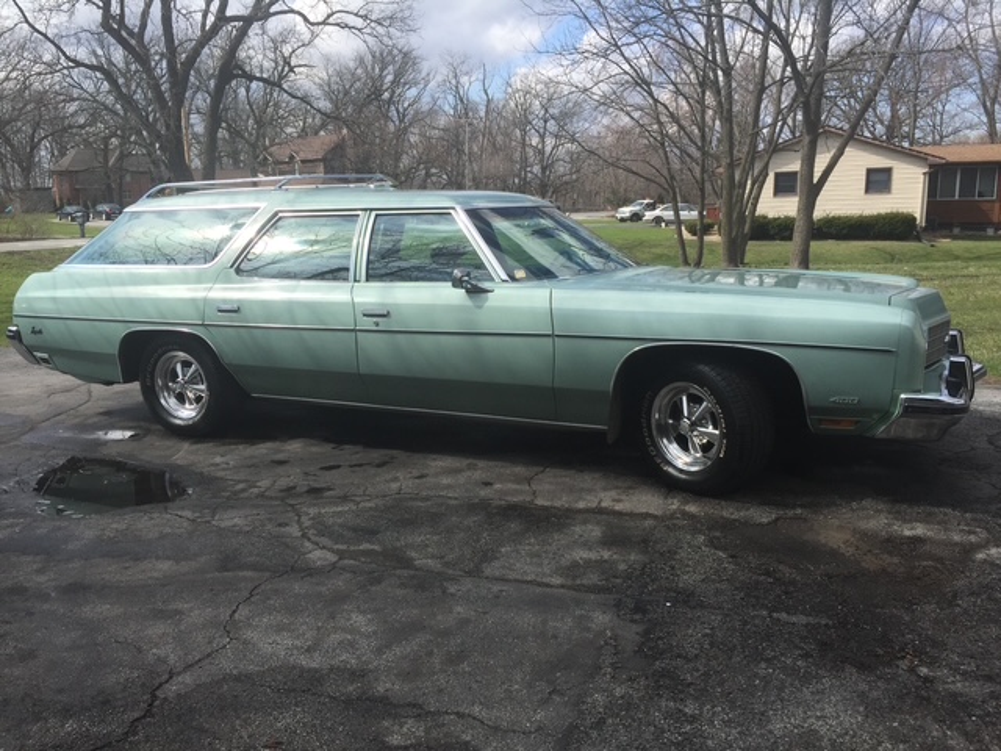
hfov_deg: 61.7
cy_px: 376
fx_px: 839
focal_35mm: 29
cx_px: 500
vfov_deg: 48.2
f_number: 2.2
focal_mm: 4.15
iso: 32
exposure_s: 1/1582
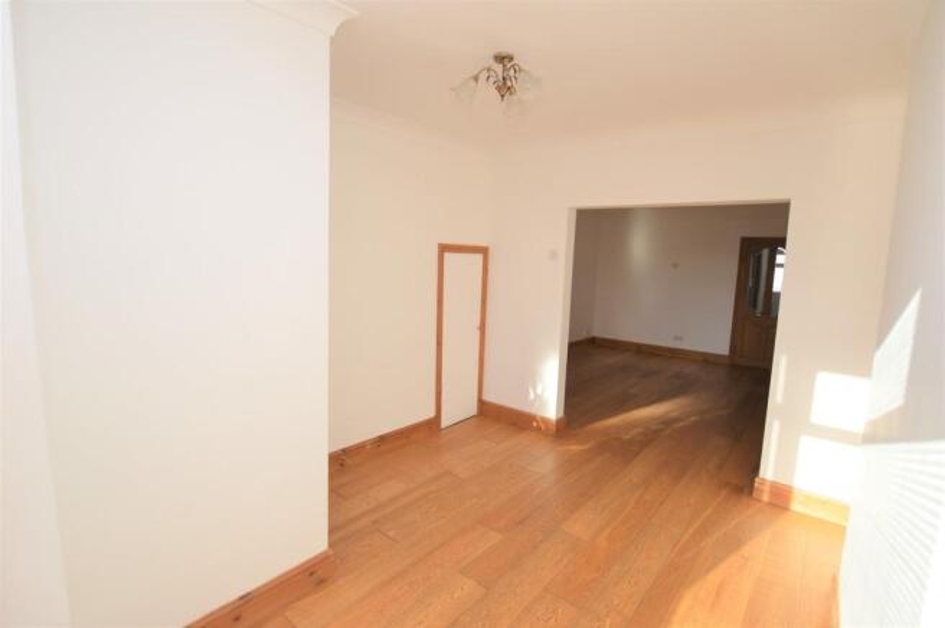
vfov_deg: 71.9
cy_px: 314
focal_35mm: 16
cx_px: 472
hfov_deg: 95.0
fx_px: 433
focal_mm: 11
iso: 100
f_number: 3.5
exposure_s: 1/200
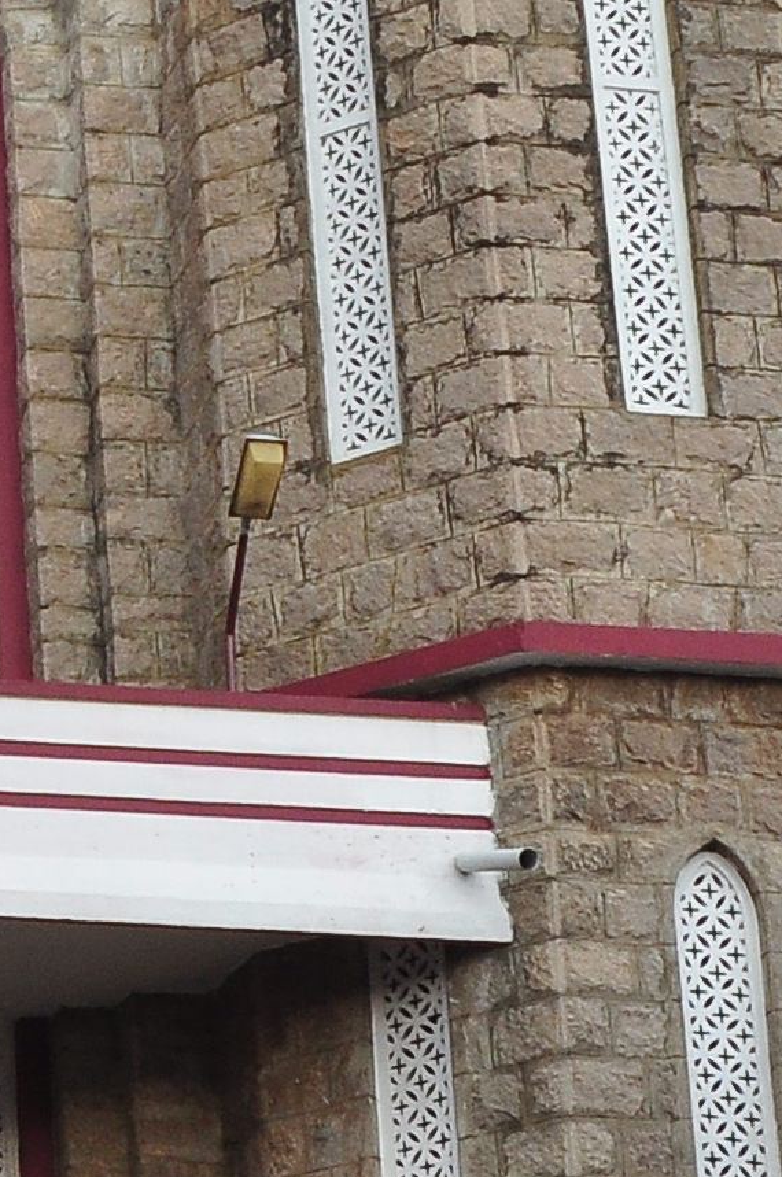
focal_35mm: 180
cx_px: -927
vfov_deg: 11.4
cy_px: 218
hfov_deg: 7.2
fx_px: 5879
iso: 400
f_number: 5.6
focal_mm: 24
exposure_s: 1/125
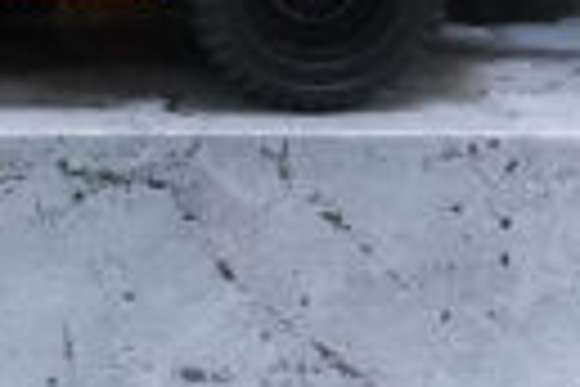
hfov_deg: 5.1
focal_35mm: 397
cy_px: -623
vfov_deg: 3.4
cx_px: -737
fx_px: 6396
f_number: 11
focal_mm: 49
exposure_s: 1/125
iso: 3200
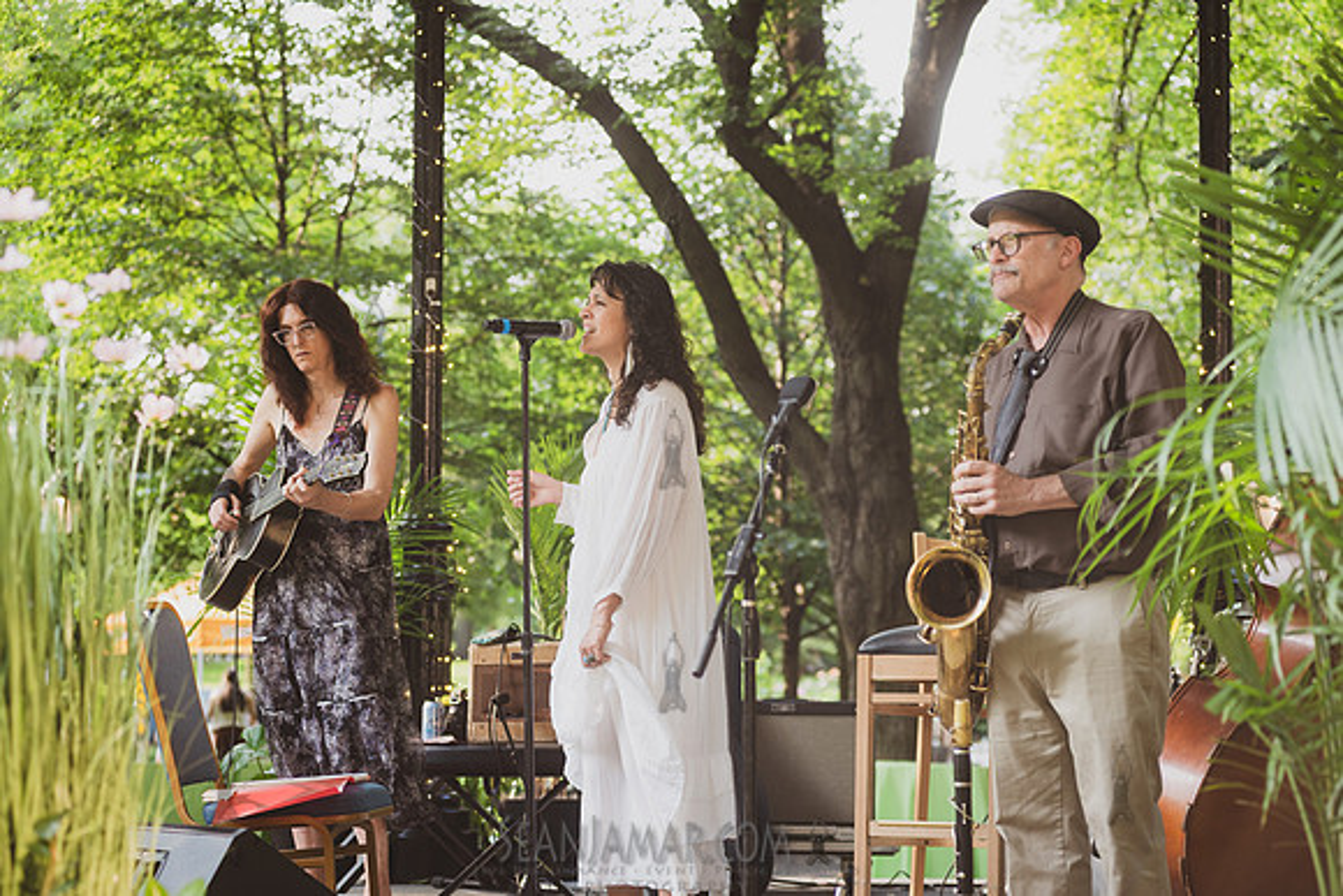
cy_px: 448
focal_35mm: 80
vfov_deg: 17.1
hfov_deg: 25.4
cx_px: 672
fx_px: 2985
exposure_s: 1/320
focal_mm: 80
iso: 500
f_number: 4
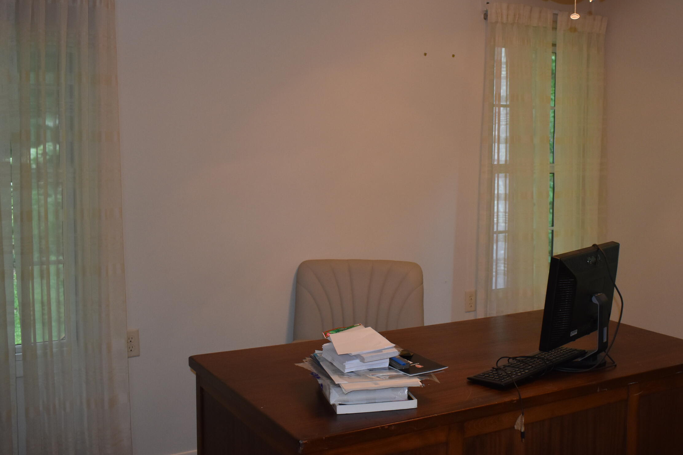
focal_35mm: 43
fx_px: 810
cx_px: 428
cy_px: 203
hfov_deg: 45.3
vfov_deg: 31.4
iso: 800
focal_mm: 21
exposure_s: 1/160
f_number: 3.8
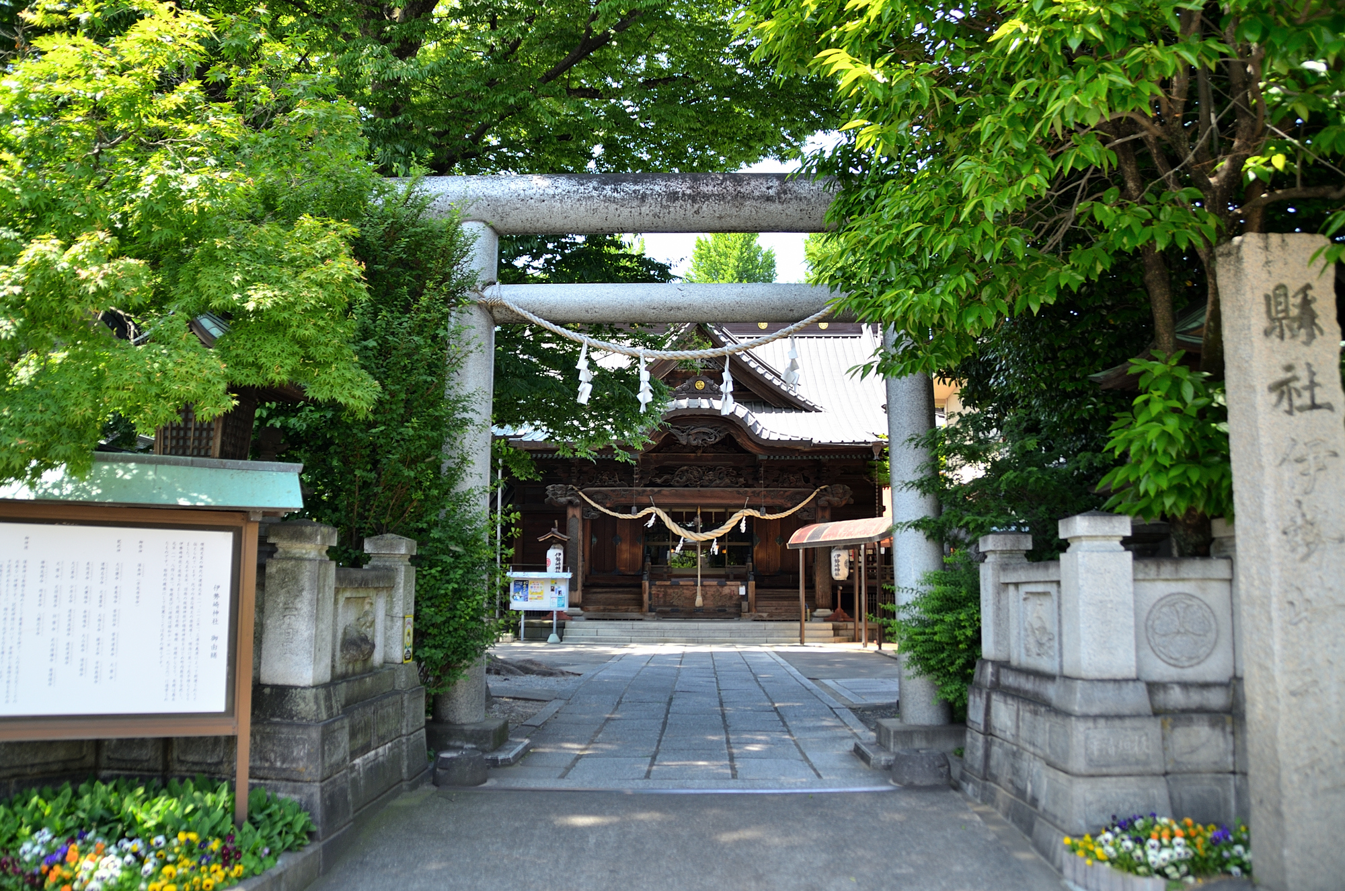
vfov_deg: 47.7
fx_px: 1007
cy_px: 446
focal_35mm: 27
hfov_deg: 67.5
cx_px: 672
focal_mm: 18
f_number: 5.6
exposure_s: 1/125
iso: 100
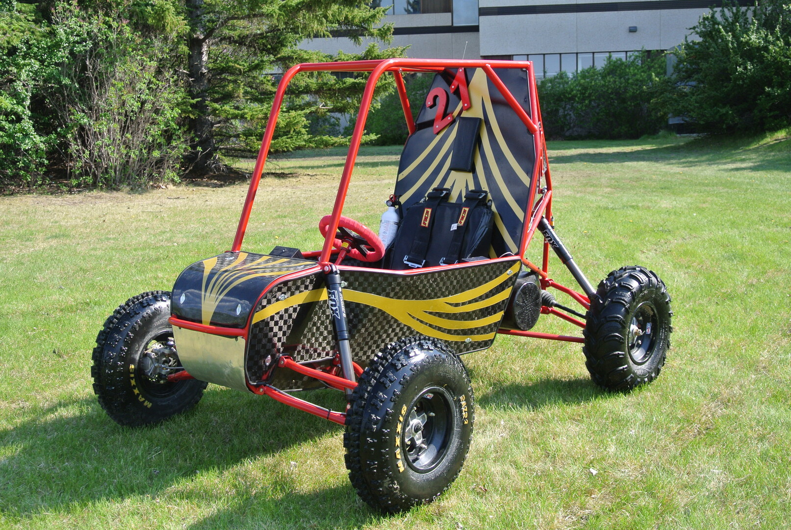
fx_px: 1078
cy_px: 265
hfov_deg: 40.3
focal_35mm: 49
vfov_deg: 27.6
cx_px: 396
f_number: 4.5
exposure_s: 1/250
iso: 100
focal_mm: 18.2
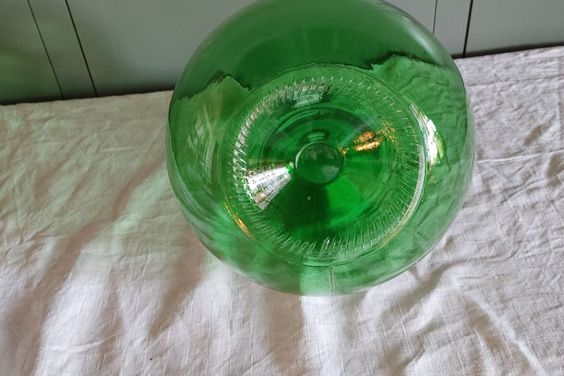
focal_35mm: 35
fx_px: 548
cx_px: 287
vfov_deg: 37.9
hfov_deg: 54.4
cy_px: 178
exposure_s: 1/40
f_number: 1.8
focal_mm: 4.81
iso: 600
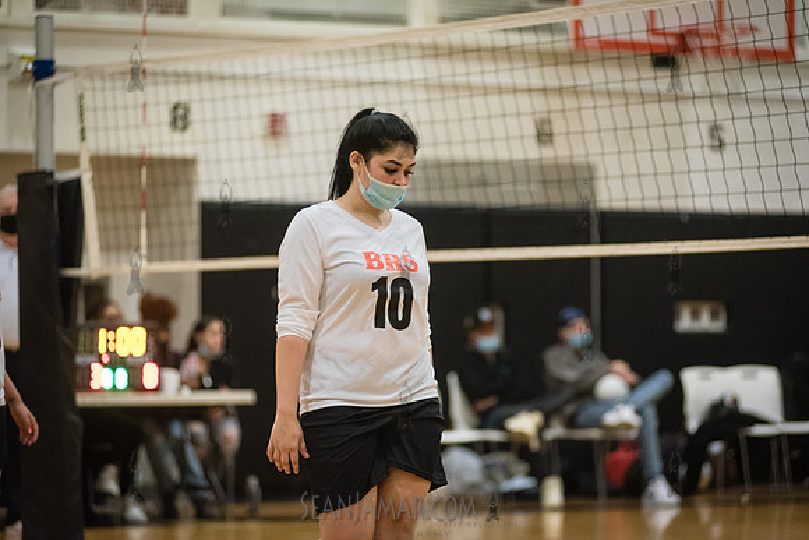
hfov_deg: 13.2
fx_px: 3484
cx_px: 404
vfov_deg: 8.9
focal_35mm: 155
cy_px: 270
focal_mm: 155
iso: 5000
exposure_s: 1/400
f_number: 3.2
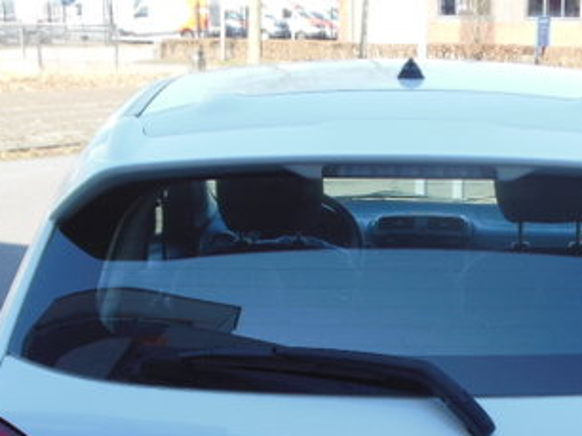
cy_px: 525
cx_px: 436
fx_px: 1378
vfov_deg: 17.1
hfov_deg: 23.6
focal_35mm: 82
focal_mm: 6
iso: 125
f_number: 3.5
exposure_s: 1/320
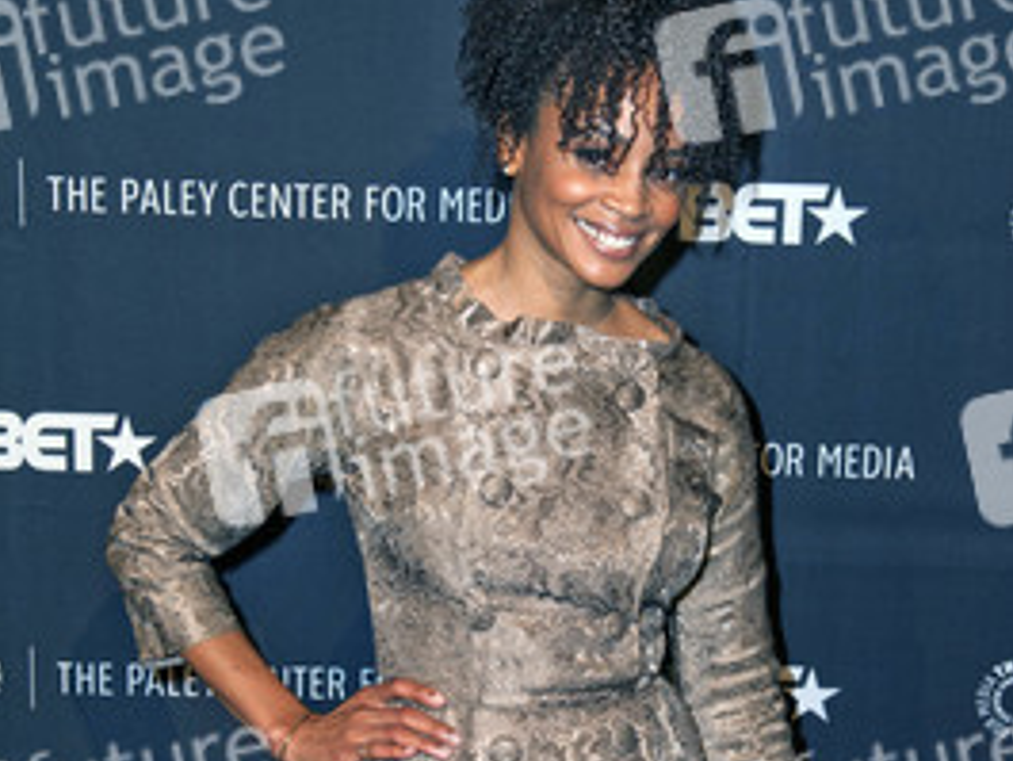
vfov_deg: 23.6
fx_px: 1786
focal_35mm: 61
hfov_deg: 31.7
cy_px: 627
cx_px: 506
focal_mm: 42
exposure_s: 1/400
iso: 500
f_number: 4.5
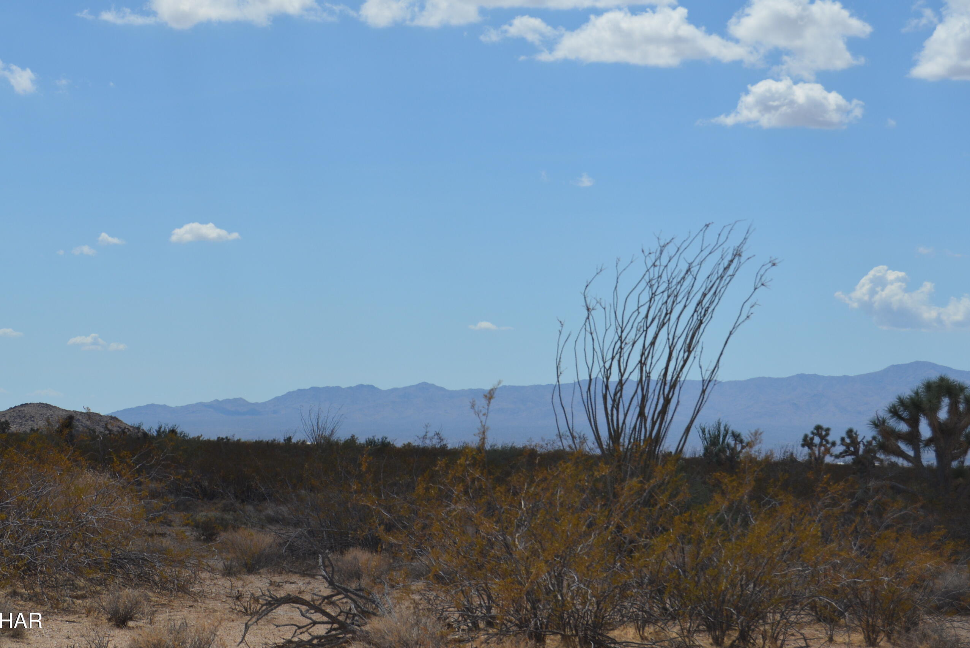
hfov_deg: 21.1
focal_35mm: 97
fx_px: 2604
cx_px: 483
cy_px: 276
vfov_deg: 14.2
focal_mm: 55
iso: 400
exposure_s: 1/2000
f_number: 8
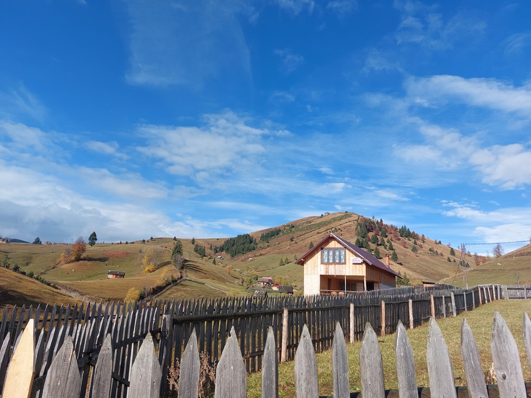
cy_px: 199
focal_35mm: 25
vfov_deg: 54.9
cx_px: 266
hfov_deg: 69.4
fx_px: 383
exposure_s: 1/1153
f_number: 1.8
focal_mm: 5.23
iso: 25
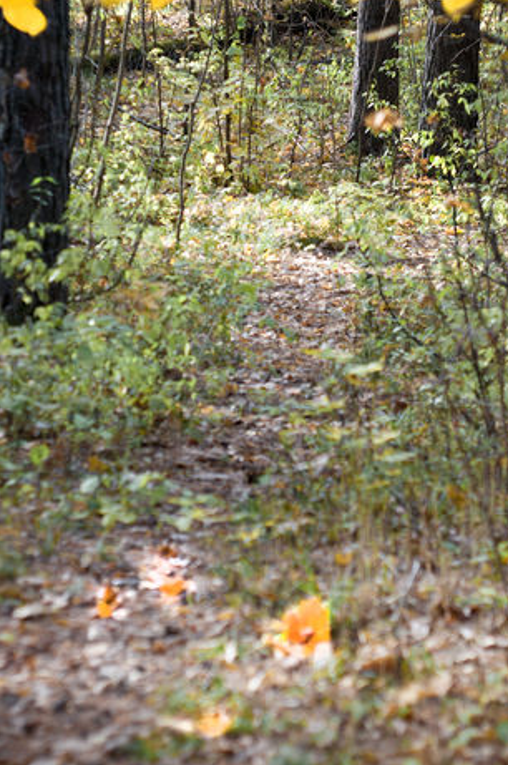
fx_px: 3609
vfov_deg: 12.1
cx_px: 283
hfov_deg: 8.1
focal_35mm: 170
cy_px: 345
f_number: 2
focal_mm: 58
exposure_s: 1/320
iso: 250
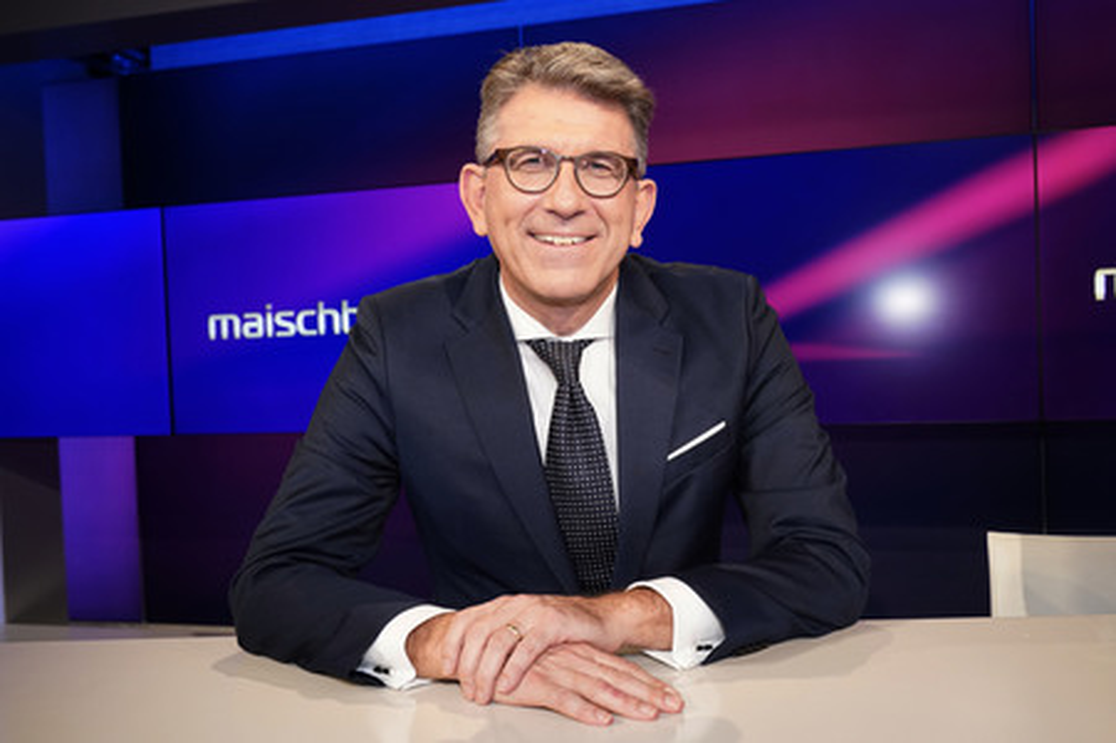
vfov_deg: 43.5
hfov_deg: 62.0
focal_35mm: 30
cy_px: 372
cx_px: 558
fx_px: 929
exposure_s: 1/50
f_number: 5.6
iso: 2000
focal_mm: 30
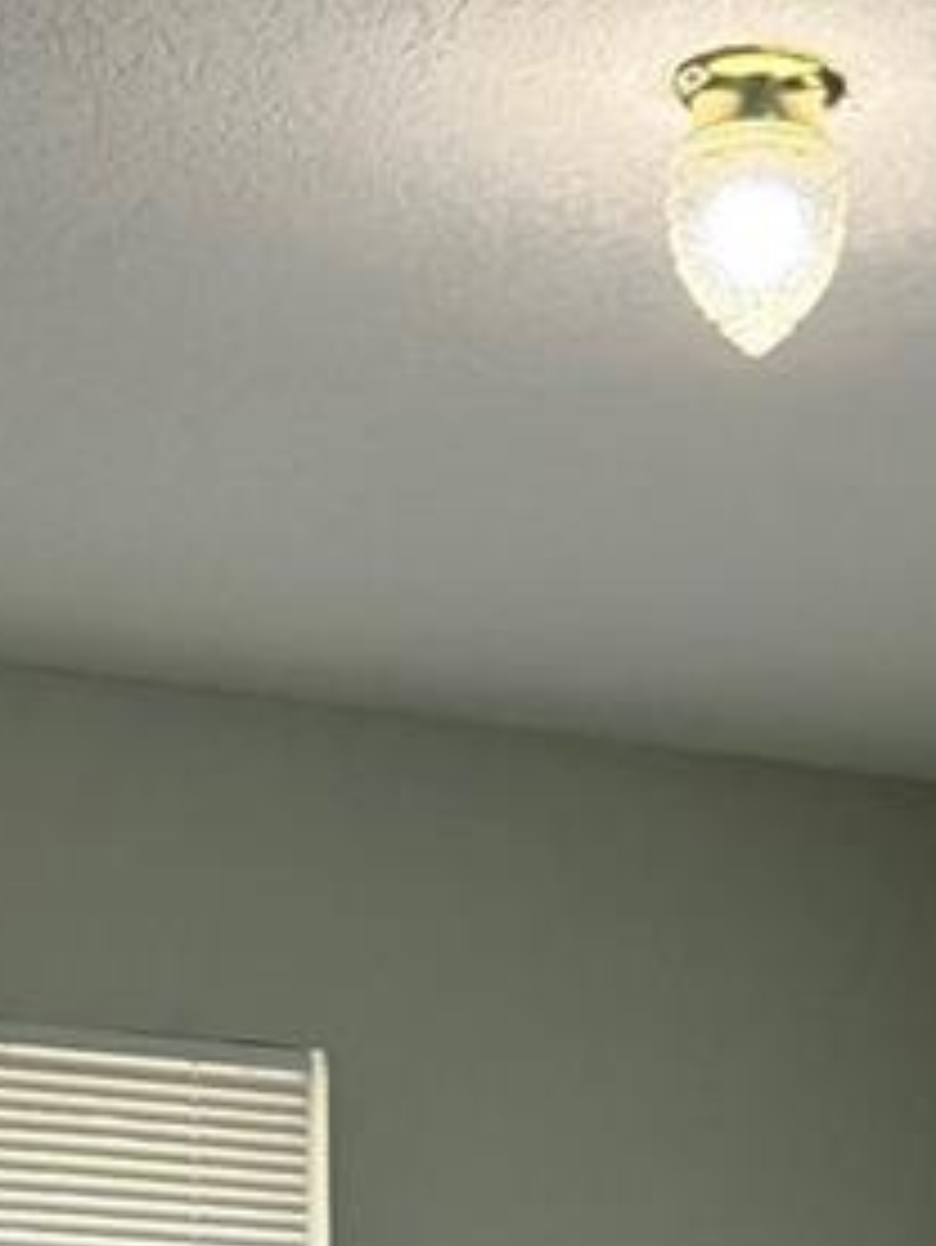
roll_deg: -1.3
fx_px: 3747
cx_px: 554
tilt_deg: -11.6
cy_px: 2393
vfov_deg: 15.5
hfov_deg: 14.2
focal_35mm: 104
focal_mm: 6.76
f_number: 1.78
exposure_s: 1/182
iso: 160
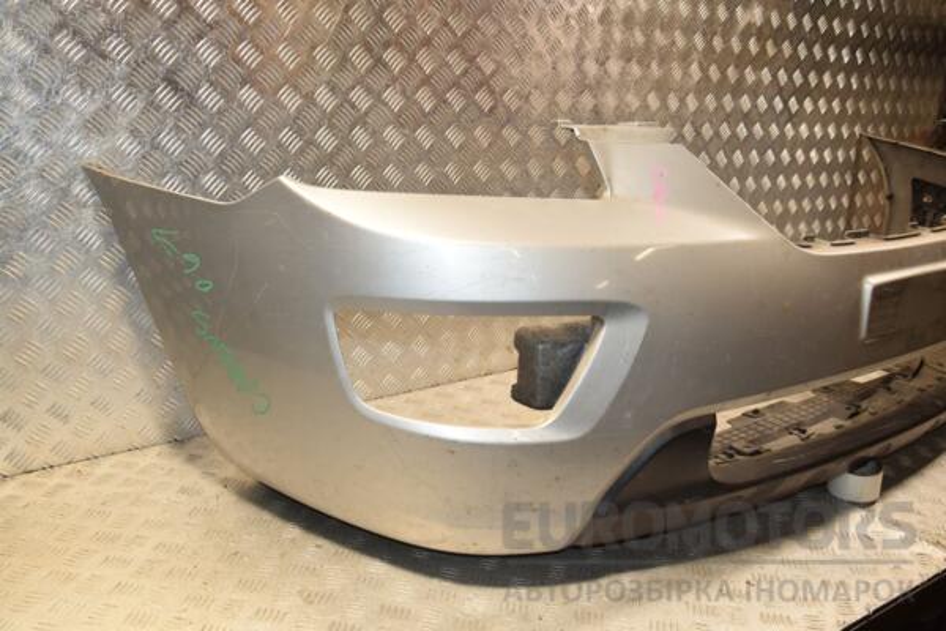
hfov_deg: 59.5
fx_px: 828
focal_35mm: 32
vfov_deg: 41.7
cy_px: 316
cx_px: 473
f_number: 5.6
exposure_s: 1/200
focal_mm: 21
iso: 800
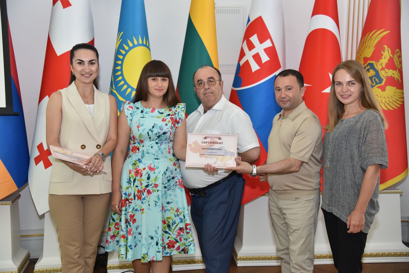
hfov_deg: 44.5
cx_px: 204
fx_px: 500
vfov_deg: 30.5
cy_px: 136
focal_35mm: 44
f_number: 4
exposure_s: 1/200
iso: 800
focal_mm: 44
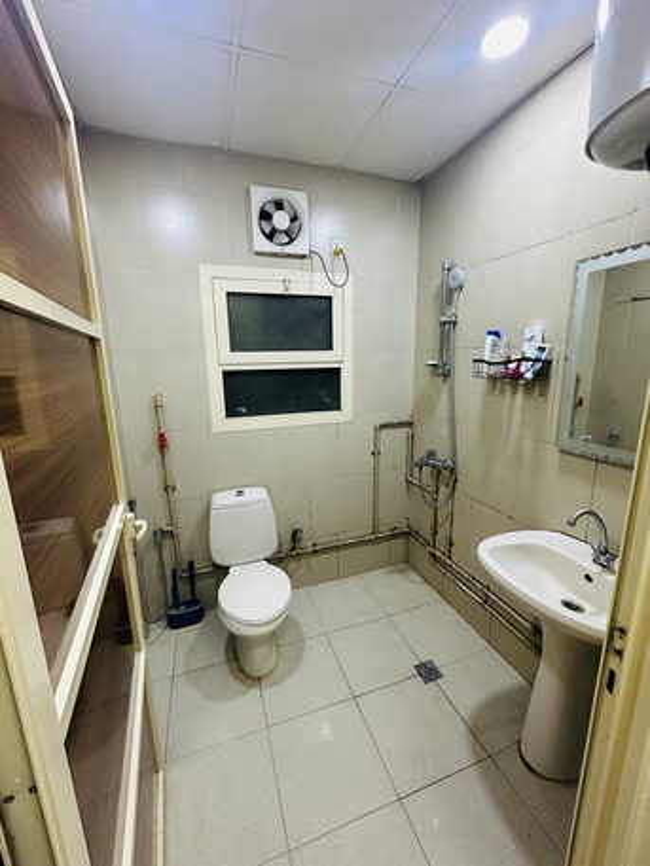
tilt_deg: -11.9
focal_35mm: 14
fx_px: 350
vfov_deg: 102.0
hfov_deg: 85.7
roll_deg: +0.5
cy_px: 433
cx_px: 325
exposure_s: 1/60
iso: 250
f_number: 2.2
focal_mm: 2.22
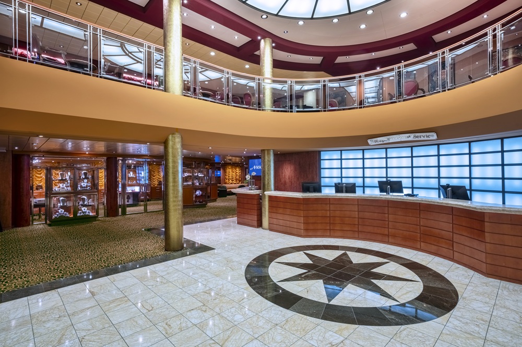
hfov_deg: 90.0
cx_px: 261
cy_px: 174
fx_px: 261
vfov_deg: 67.3
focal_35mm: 18
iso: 200
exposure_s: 1/60
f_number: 11
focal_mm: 18
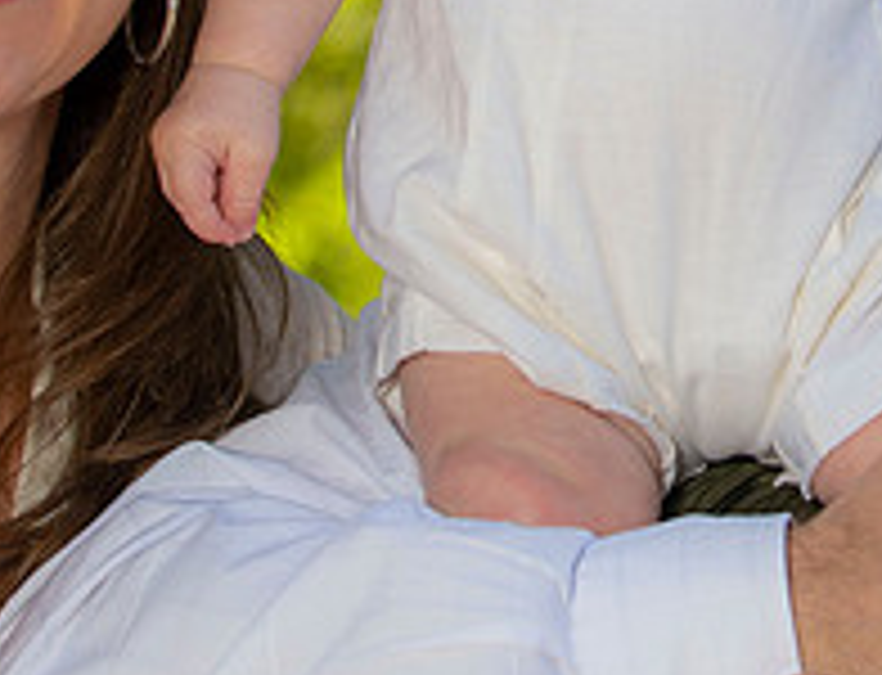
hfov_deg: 7.6
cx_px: 850
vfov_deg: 5.8
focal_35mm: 259
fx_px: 6648
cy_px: -112
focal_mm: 80
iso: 250
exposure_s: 1/250
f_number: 6.3
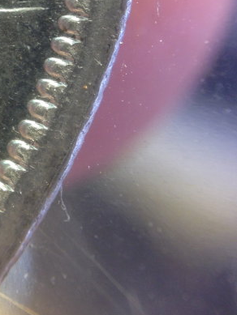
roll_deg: -7.7
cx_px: -26
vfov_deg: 24.4
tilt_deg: -28.4
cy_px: 37
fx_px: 712
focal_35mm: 78
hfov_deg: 18.2
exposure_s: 1/30
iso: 50
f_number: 2.4
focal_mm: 4.28
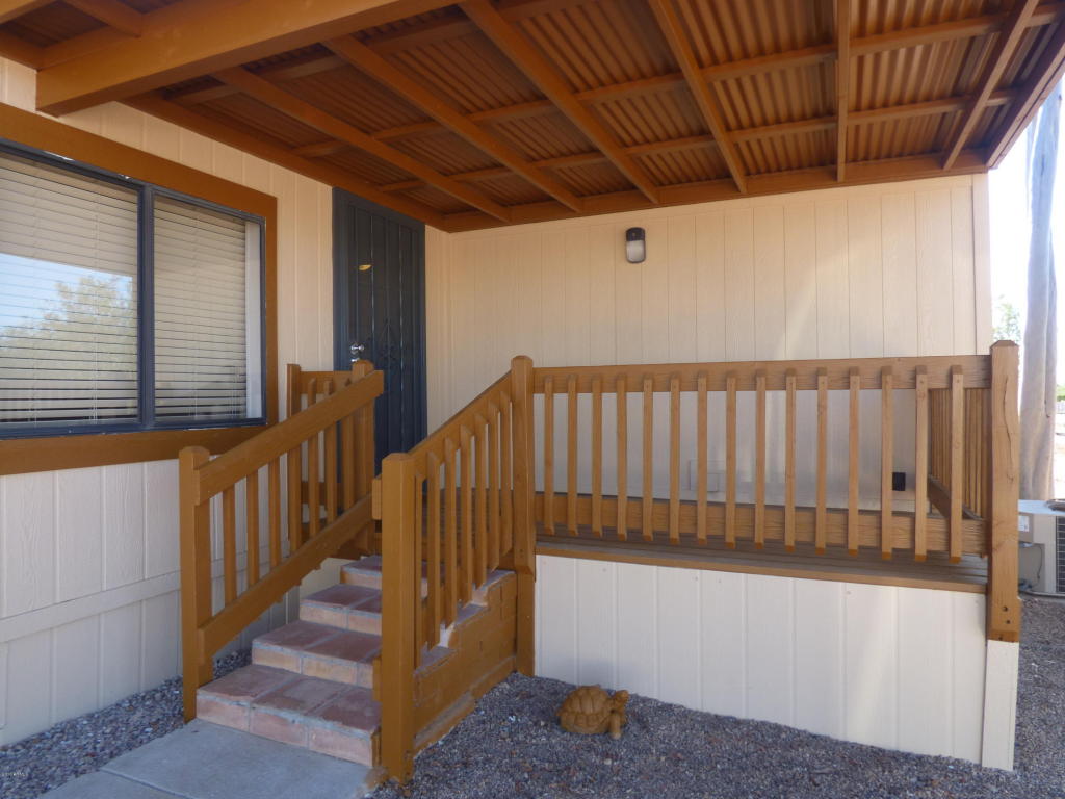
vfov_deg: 61.1
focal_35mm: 22
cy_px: 400
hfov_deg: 76.4
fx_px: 677
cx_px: 532
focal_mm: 3.78
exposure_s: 1/200
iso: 100
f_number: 2.9
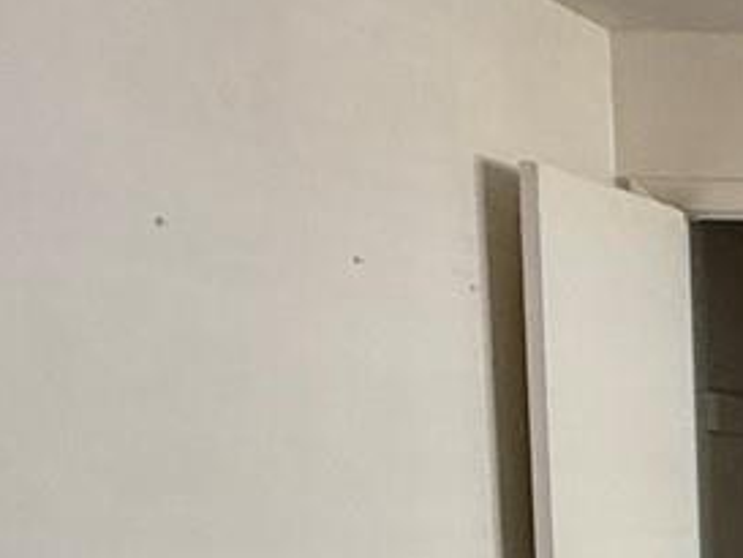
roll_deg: +0.3
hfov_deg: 16.6
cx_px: 1562
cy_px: 691
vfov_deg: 17.1
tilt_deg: -5.8
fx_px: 1761
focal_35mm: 82
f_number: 2.2
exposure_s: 1/99
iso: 250
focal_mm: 2.22
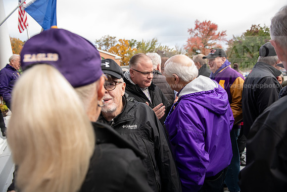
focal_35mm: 24
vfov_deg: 53.2
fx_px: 191
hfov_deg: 73.7
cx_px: 144
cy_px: 96
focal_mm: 24
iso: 250
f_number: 3.5
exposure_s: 1/250
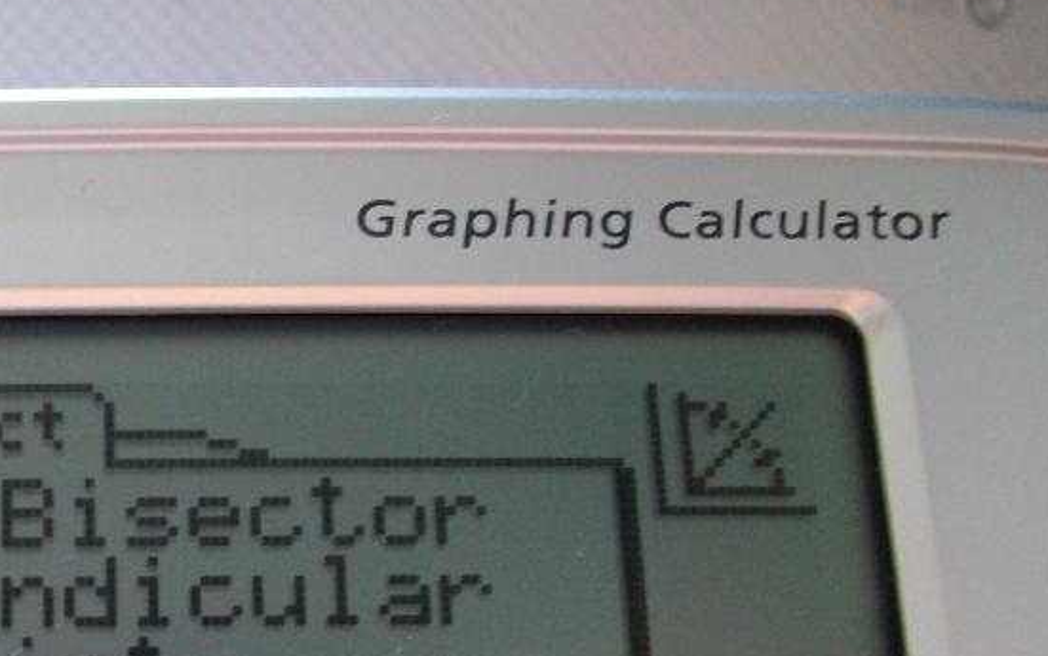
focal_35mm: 63
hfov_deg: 31.0
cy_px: 639
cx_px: 114
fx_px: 1800
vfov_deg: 20.1
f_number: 2.9
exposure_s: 1/24.1
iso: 200
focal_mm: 5.7
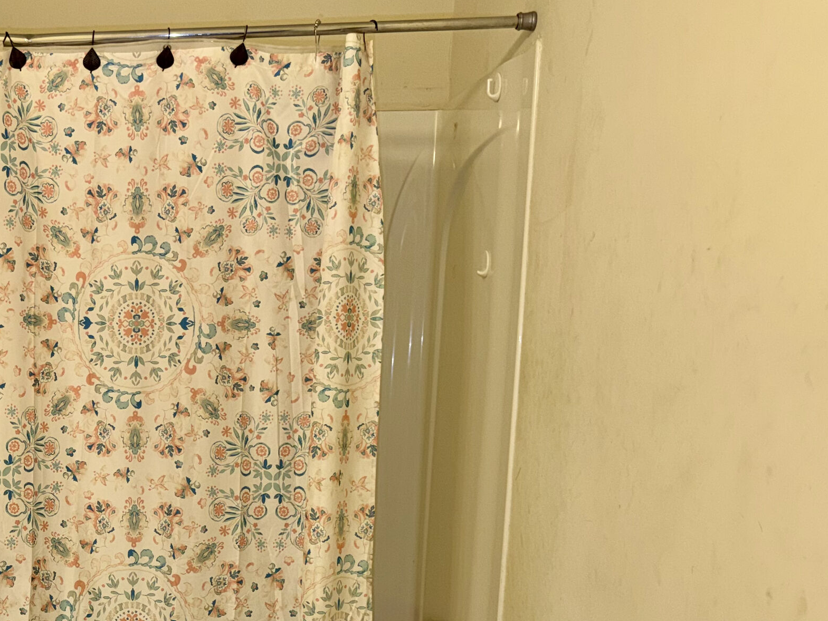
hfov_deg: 37.1
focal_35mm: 47
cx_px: 40
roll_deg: -0.5
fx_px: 1124
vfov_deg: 30.3
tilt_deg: -7.3
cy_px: 479
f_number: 1.78
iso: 64
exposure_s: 1/40
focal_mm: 6.76
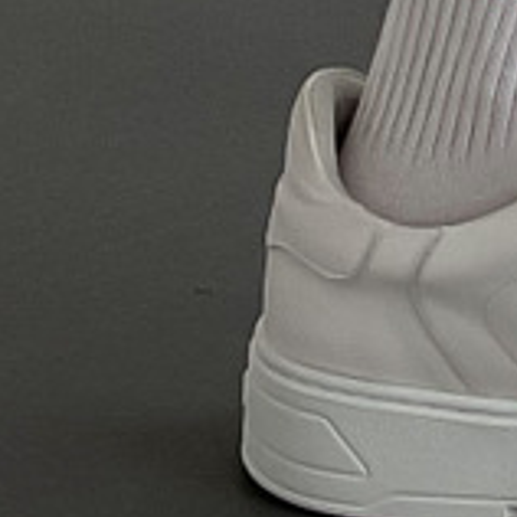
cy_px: -1371
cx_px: 435
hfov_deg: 6.7
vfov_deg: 5.9
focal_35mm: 260
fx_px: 4393
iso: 25
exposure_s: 1/120
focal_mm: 3
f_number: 1.8
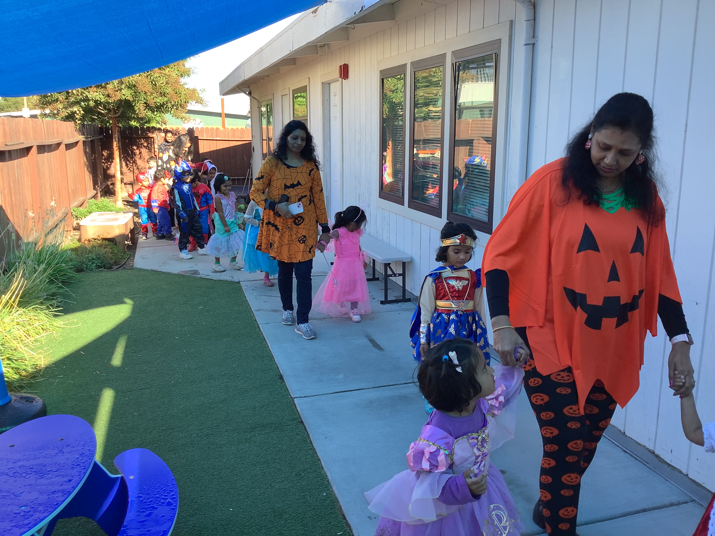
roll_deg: +0.2
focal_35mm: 31
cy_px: 268
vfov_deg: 45.4
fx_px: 640
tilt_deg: -13.9
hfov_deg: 58.4
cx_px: 358
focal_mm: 3.3
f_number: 2.4
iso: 32
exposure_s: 1/100
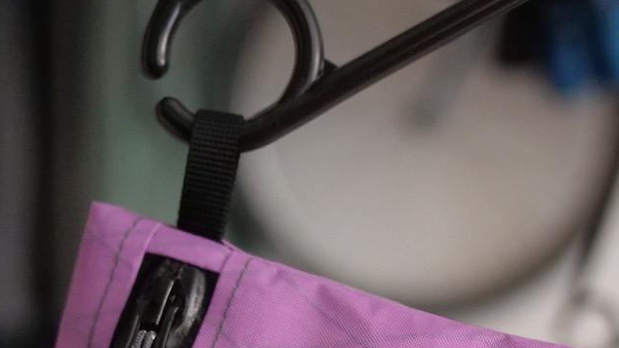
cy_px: 614
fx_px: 1445
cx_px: 260
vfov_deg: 12.6
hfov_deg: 24.2
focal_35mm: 88
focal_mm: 20
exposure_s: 1/60
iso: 2000
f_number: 1.7
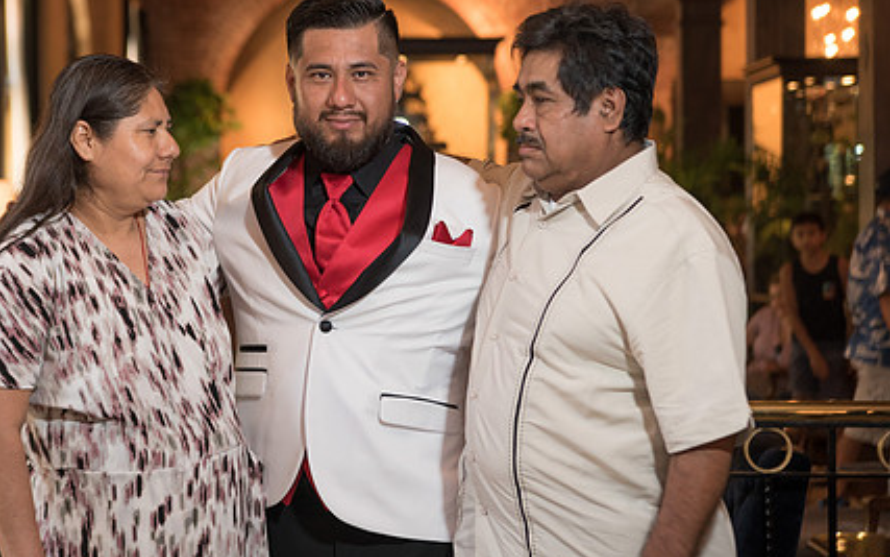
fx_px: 2183
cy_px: 203
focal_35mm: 90
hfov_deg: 23.0
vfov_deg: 14.5
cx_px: 350
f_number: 3.5
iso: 1250
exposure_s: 1/160
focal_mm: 65
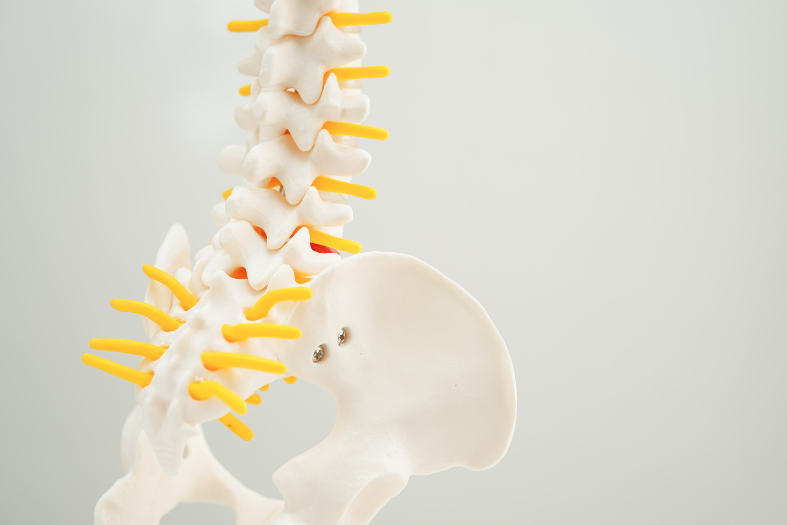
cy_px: 262
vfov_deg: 24.6
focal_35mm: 55
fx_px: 1202
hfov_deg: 36.2
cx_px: 407
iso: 100
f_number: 4.5
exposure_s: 1/60
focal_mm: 50
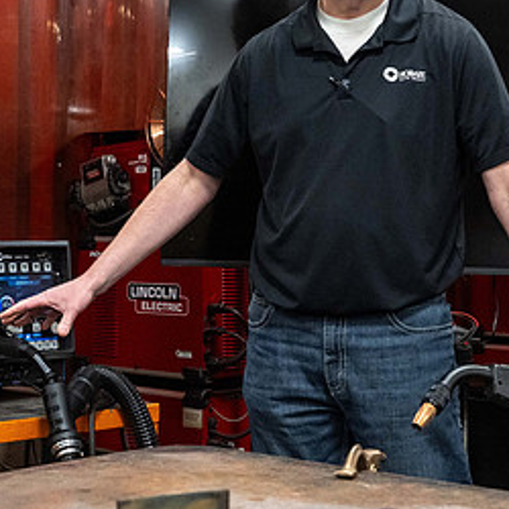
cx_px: 234
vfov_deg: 22.4
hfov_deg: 22.5
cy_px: 211
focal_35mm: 77
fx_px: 1281
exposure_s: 1/200
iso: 4000
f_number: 7.1
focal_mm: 39
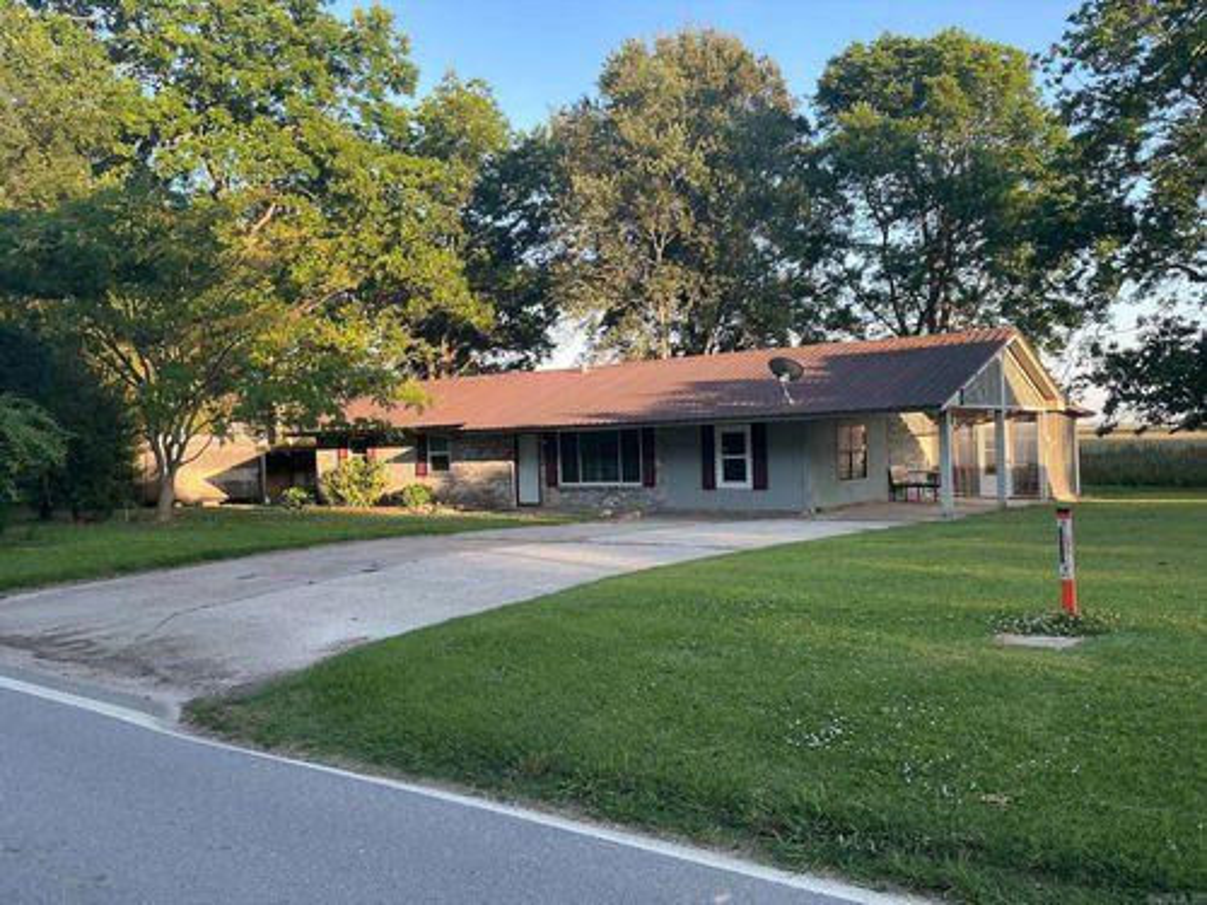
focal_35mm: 28
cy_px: 452
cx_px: 604
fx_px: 976
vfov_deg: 49.7
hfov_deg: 63.4
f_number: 1.8
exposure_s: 1/158
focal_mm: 3
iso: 20
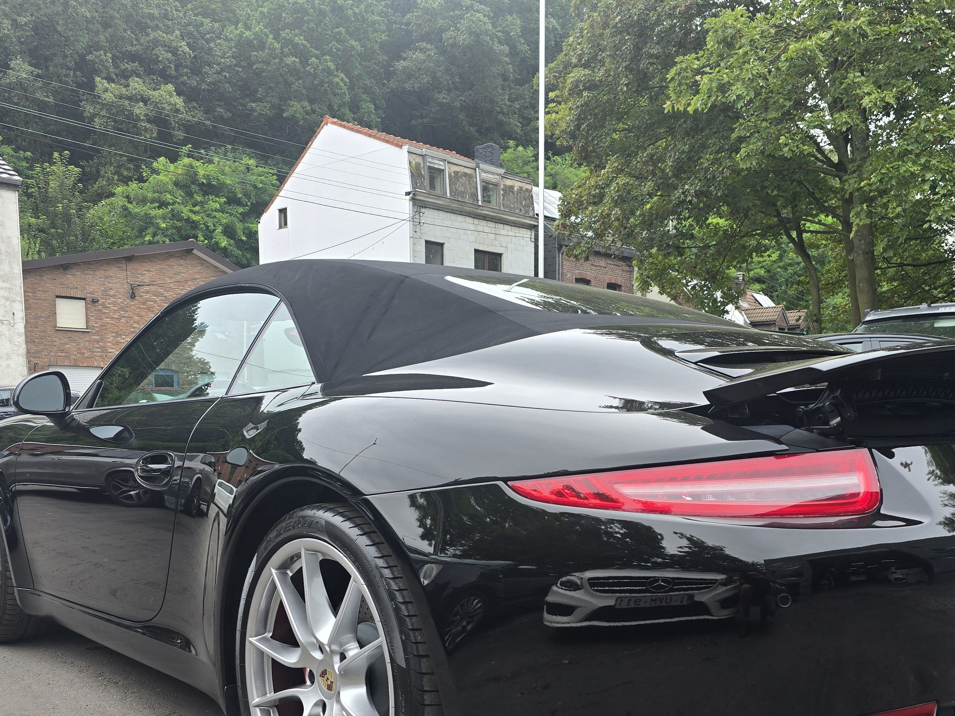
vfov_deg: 41.0
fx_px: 938
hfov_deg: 53.7
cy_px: 503
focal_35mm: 34
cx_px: 552
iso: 25
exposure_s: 1/180
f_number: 1.7
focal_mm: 6.3
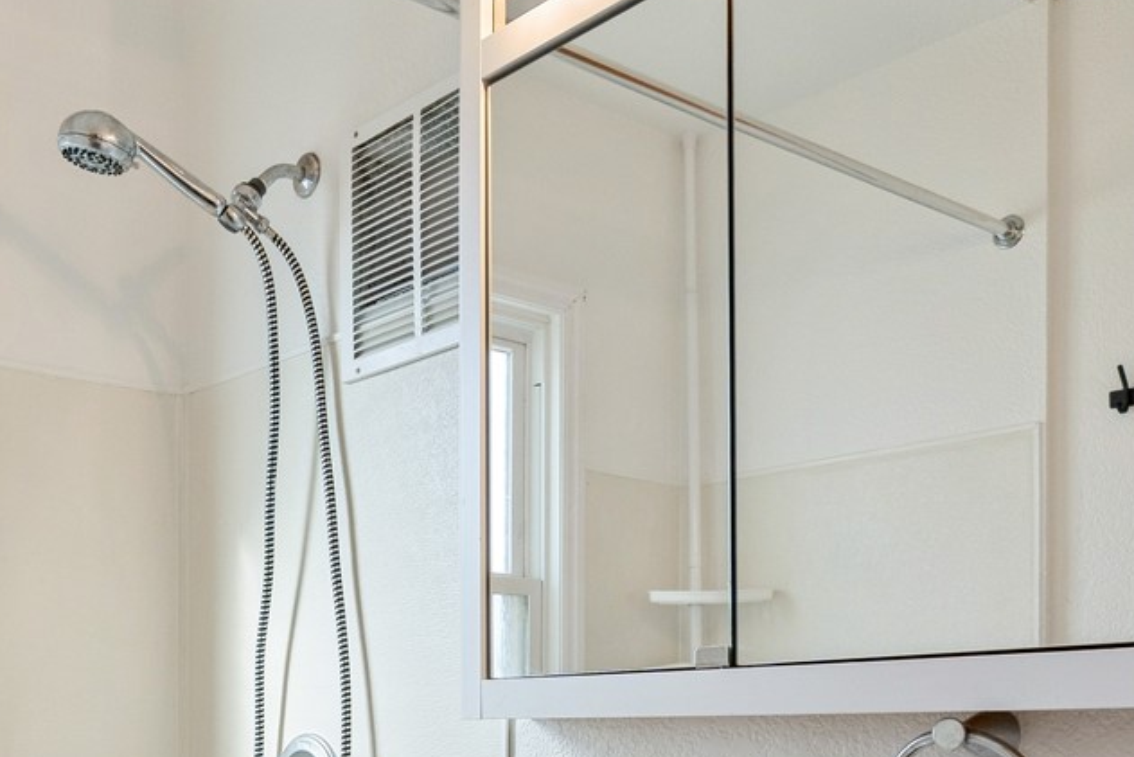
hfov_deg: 44.7
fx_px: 1355
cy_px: 763
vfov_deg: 29.1
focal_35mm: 43
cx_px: 375
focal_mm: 16
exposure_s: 1/160
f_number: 8
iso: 400
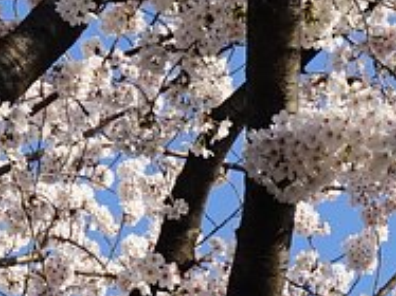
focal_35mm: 347
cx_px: 19
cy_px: 644
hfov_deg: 5.7
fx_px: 3967
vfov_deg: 4.2
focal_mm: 44
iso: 100
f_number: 9
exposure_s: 1/125
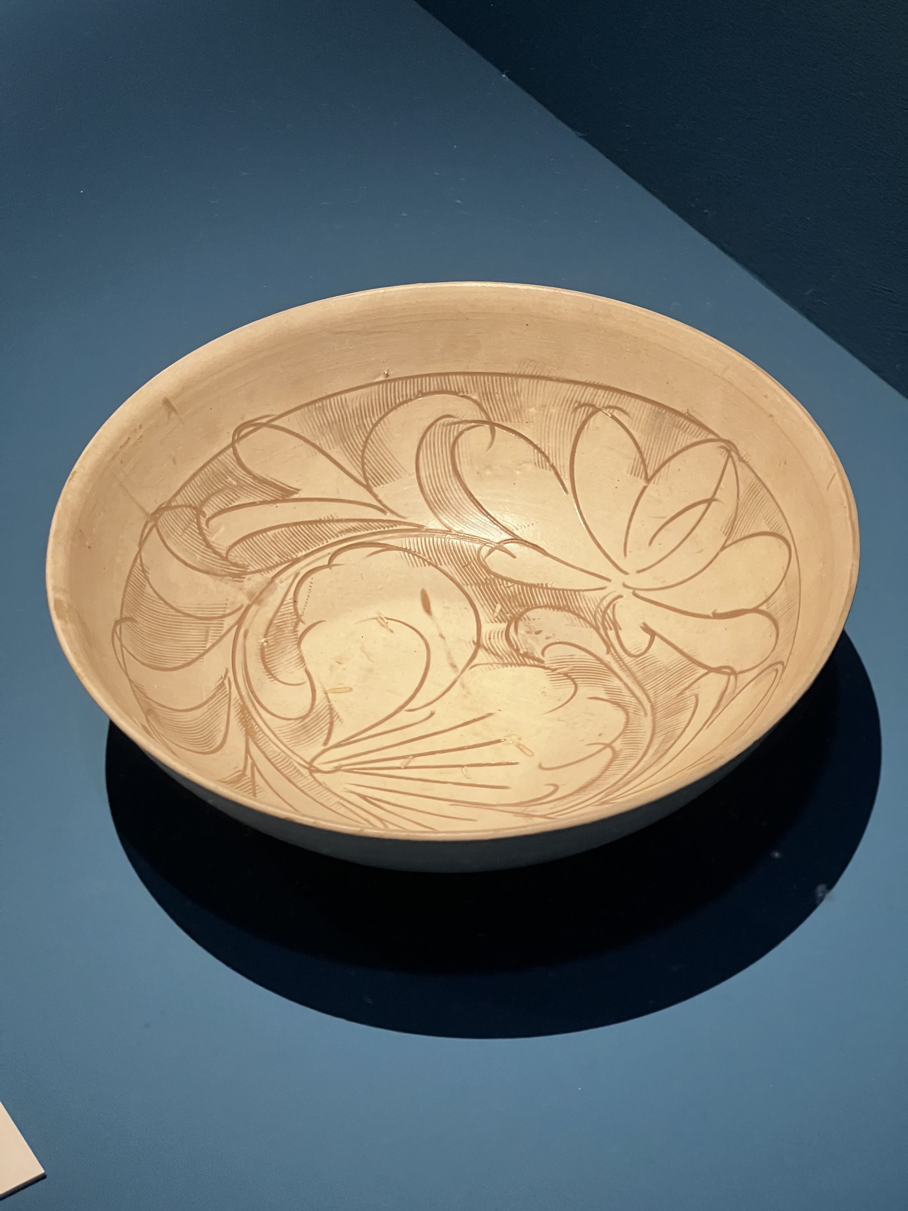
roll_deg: +2.3
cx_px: 454
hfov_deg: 19.1
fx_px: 2693
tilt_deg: -42.6
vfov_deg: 25.3
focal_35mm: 77
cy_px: 606
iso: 500
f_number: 2.8
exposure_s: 1/50
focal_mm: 9
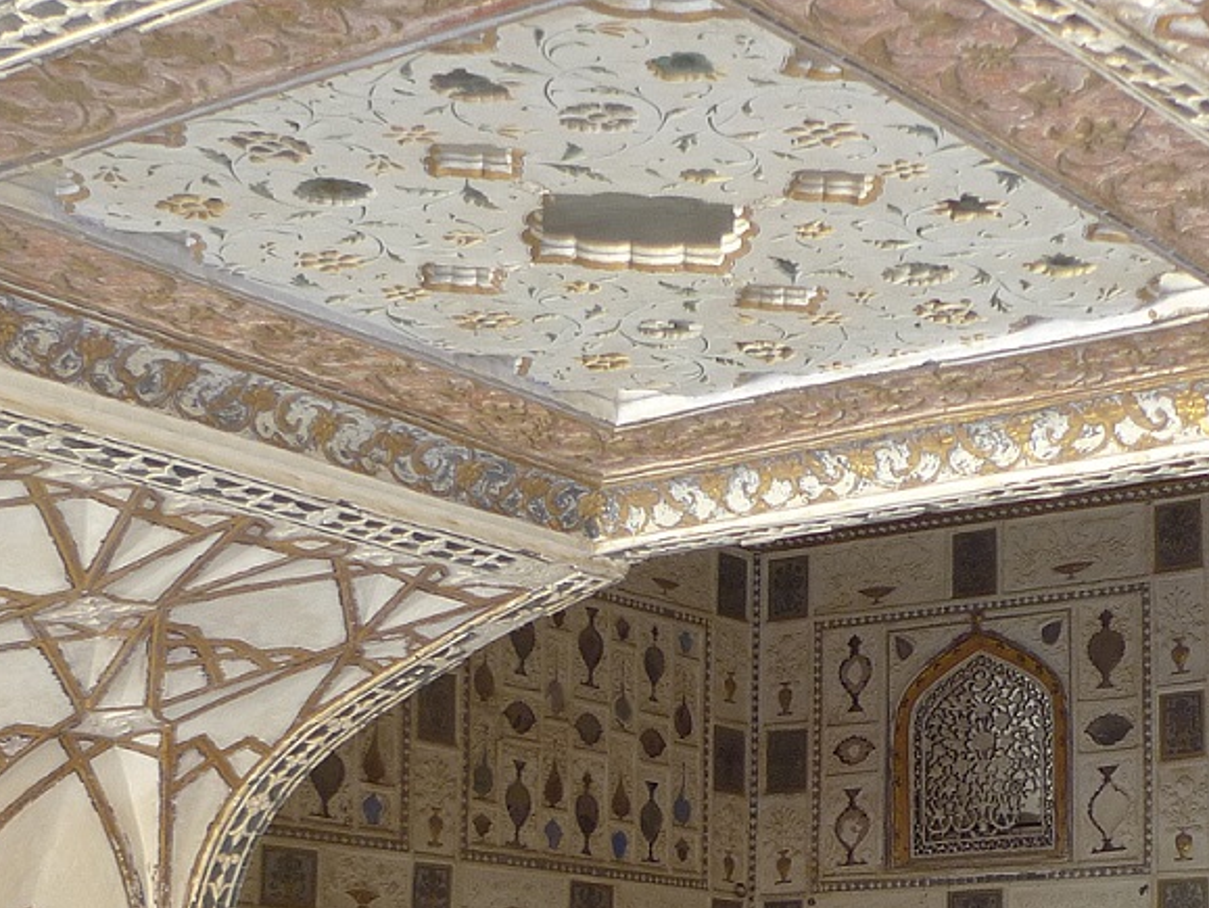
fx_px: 2656
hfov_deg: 25.5
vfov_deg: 19.1
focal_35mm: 76
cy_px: 783
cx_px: 808
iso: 125
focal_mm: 6.3
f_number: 2.2
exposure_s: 1/40
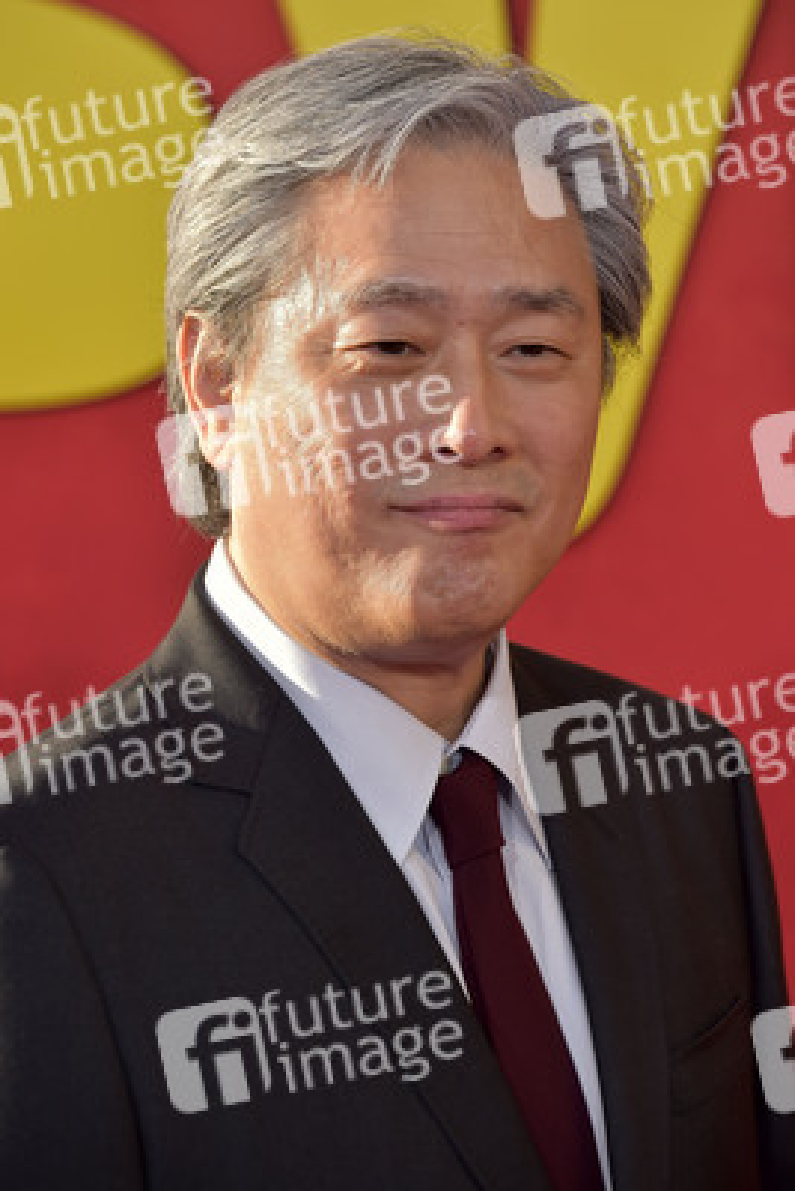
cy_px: 596
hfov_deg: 8.1
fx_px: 5626
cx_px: 398
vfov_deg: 12.1
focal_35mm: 170
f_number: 6.3
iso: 800
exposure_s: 1/1600
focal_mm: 170
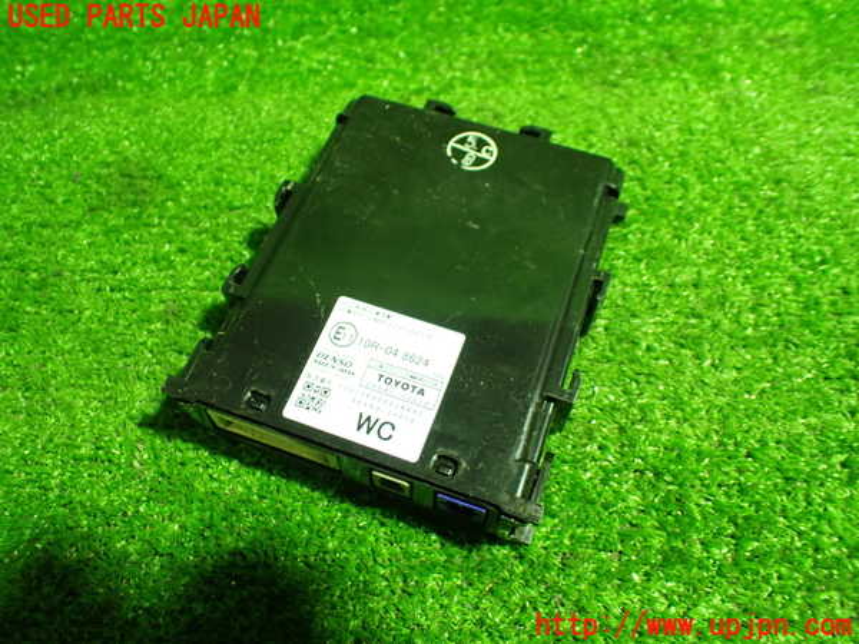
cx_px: 430
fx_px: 744
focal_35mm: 30
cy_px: 322
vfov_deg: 46.8
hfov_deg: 60.0
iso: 800
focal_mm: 5.4
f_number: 2.3
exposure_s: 1/40
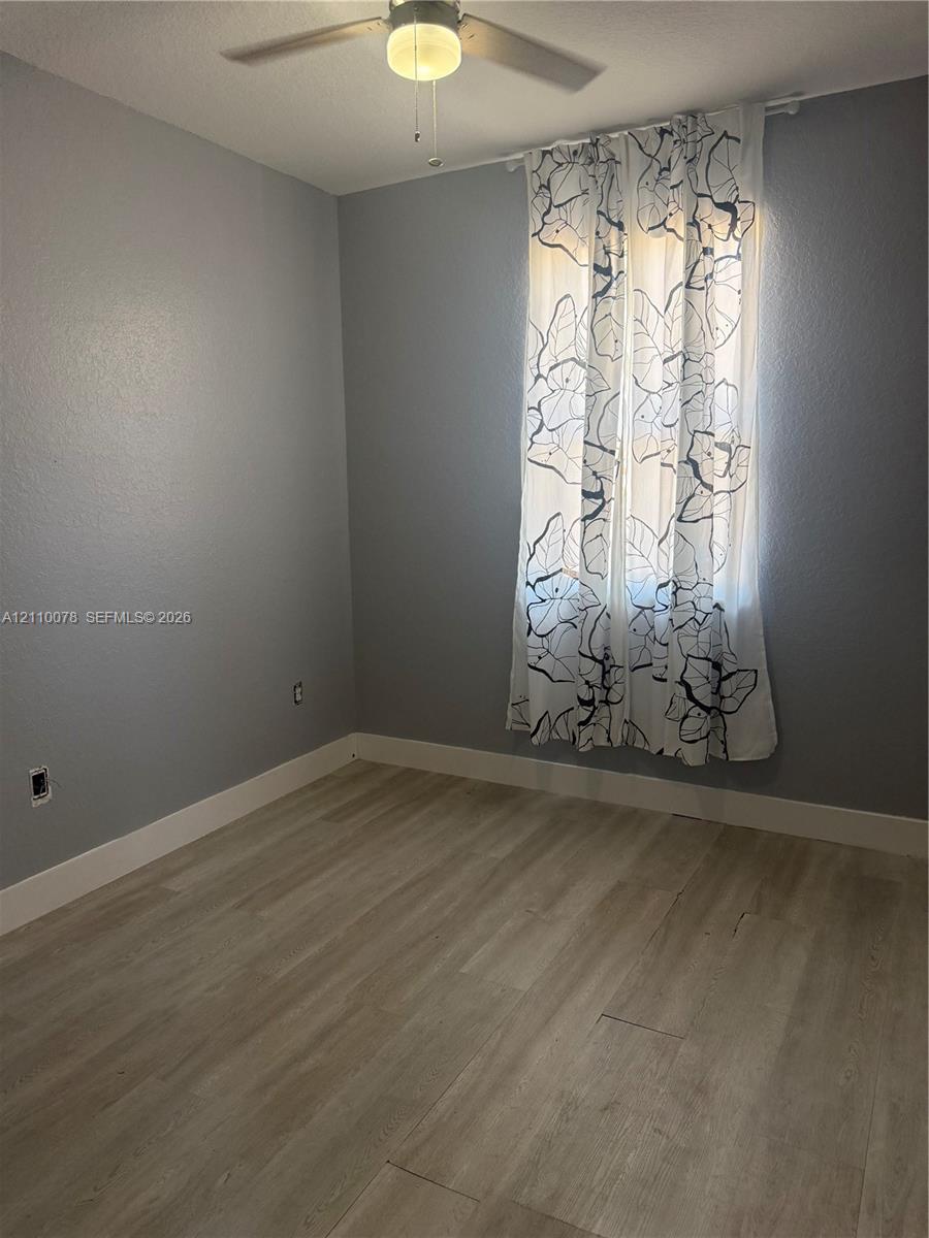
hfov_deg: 56.8
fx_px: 859
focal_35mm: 24
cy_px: 619
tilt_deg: -9.7
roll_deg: +0.5
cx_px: 464
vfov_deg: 71.6
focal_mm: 6.76
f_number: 1.78
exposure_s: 1/147
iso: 200
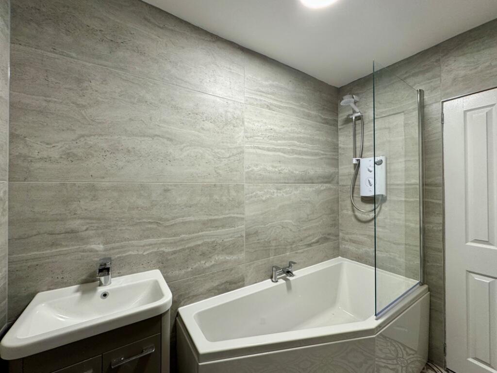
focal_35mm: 14
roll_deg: -0.6
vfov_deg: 85.7
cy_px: 186
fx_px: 201
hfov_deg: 102.1
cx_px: 248
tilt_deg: +0.0
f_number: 2.2
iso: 160
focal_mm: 2.22
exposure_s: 1/100
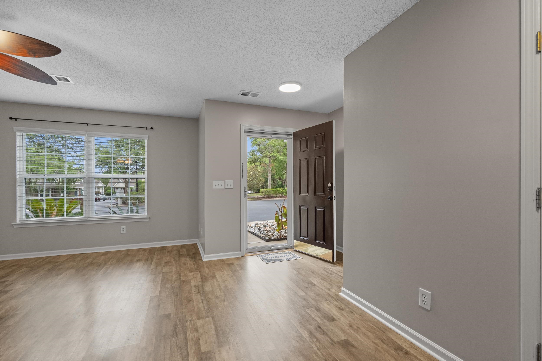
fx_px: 241
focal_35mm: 16
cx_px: 271
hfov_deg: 96.7
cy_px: 180
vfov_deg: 73.8
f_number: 8
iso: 1250
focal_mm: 16
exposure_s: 1/15
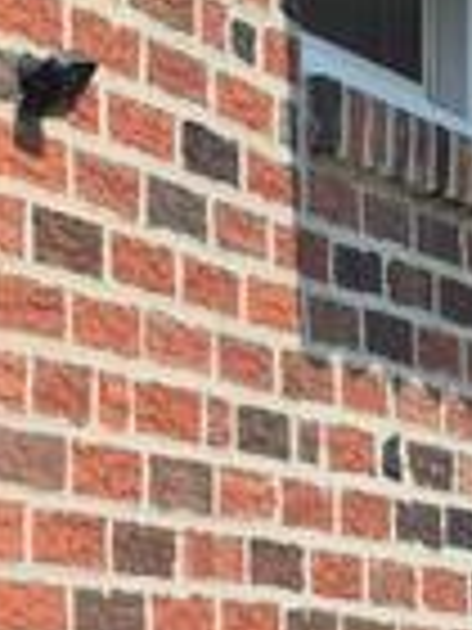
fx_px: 3236
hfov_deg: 7.6
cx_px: -742
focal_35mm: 178
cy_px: 796
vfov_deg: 10.9
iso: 25
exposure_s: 1/1840
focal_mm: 5.4
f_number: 1.8
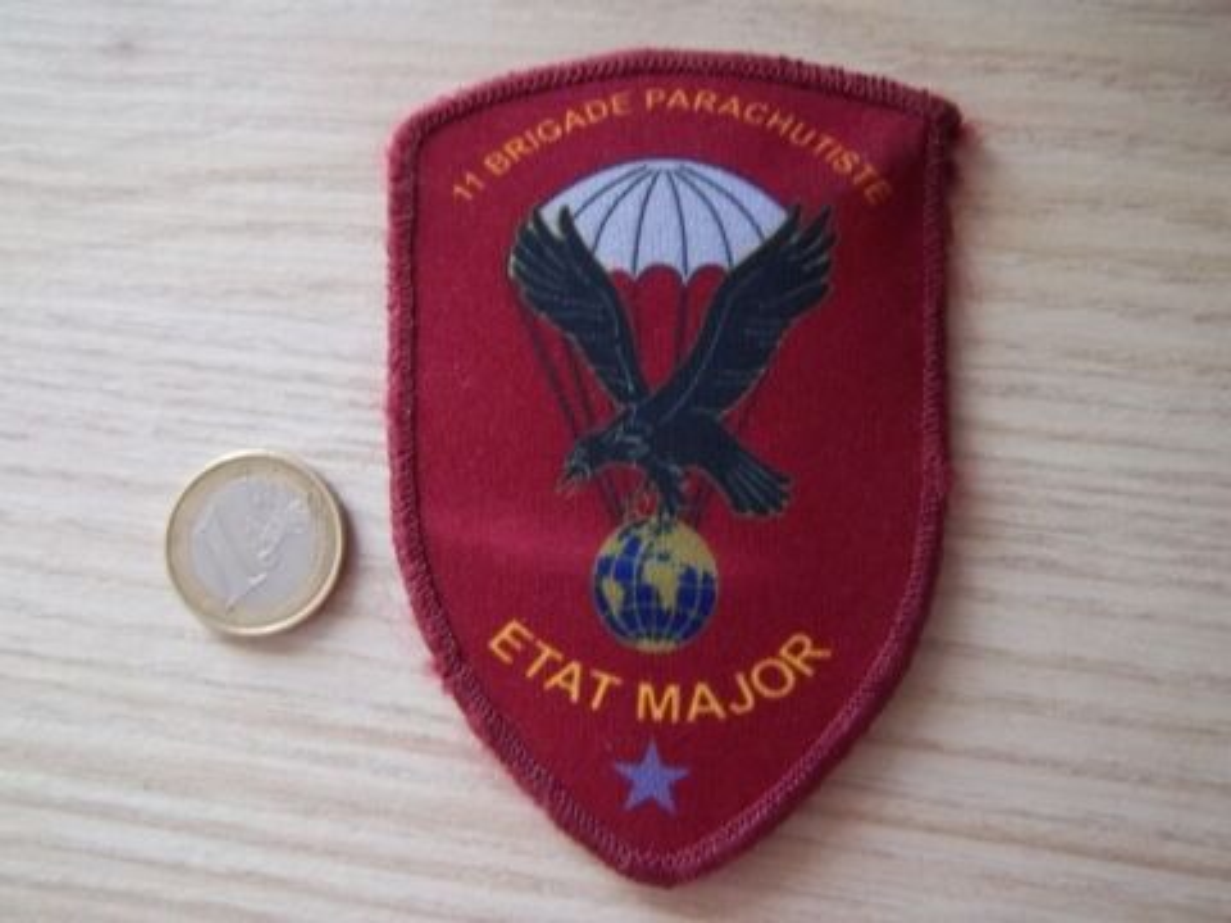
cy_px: 462
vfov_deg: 49.7
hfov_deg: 63.4
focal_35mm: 28
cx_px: 616
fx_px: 996
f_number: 3.5
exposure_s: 1/8
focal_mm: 5.05
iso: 232
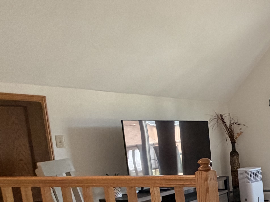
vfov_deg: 33.2
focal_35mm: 42
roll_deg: +2.3
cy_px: 165
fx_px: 328
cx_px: 378
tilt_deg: -6.7
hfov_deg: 30.9
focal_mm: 2.22
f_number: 2.2
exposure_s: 1/120
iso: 320
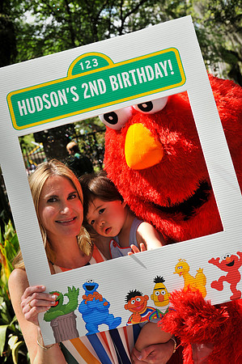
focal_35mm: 52
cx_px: 121
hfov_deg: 25.9
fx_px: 526
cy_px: 182
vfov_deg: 38.2
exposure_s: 1/250
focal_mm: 52
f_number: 8
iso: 200
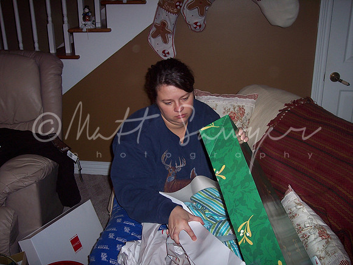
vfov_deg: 36.8
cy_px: 132
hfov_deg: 47.9
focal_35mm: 39
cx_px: 176
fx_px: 398
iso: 100
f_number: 2.8
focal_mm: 8
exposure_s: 1/60
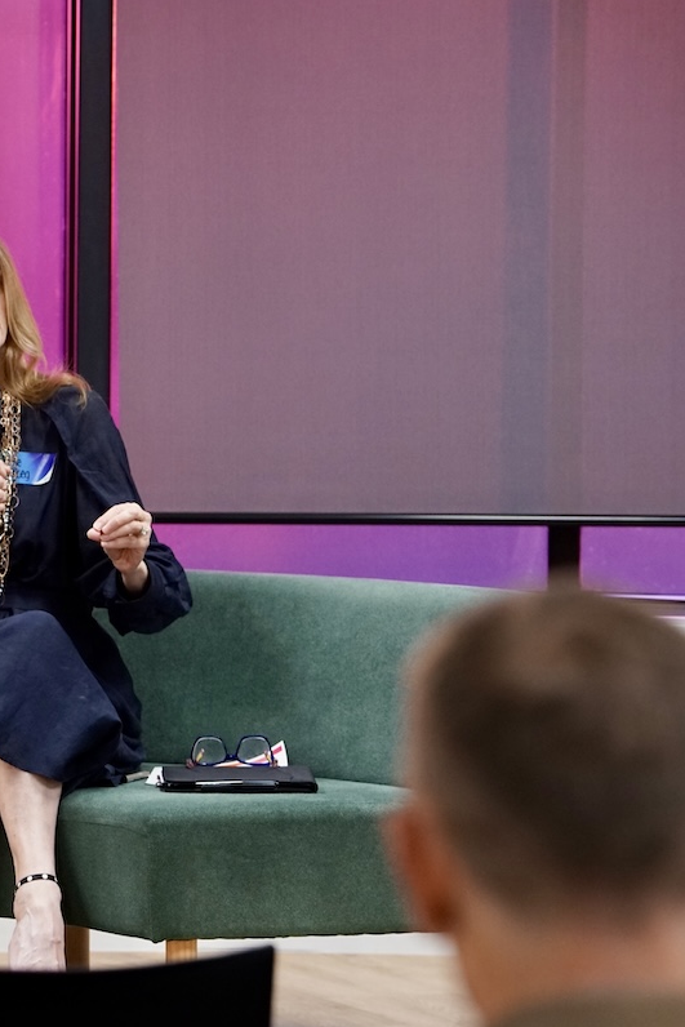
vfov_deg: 9.6
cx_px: 15
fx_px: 6105
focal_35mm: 214
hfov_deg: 6.4
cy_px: 515
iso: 2000
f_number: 5
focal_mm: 142
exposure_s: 1/60
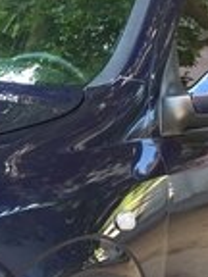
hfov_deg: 14.7
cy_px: 308
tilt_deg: -16.3
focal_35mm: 100
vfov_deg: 18.8
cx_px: 52
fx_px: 801
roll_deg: -2.9
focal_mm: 4.15
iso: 50
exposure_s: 1/33
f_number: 2.2
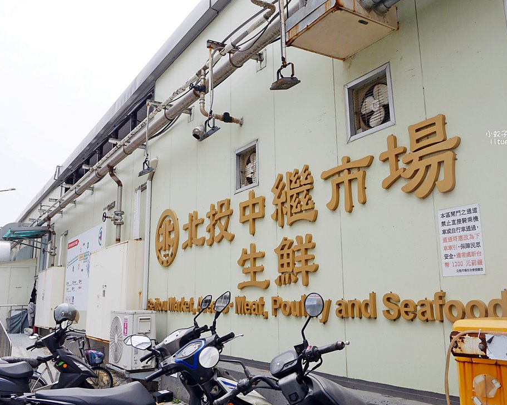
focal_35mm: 30
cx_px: 274
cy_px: 199
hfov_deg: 58.7
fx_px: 450
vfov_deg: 48.5
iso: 200
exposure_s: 1/1300
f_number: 4.5
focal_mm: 14
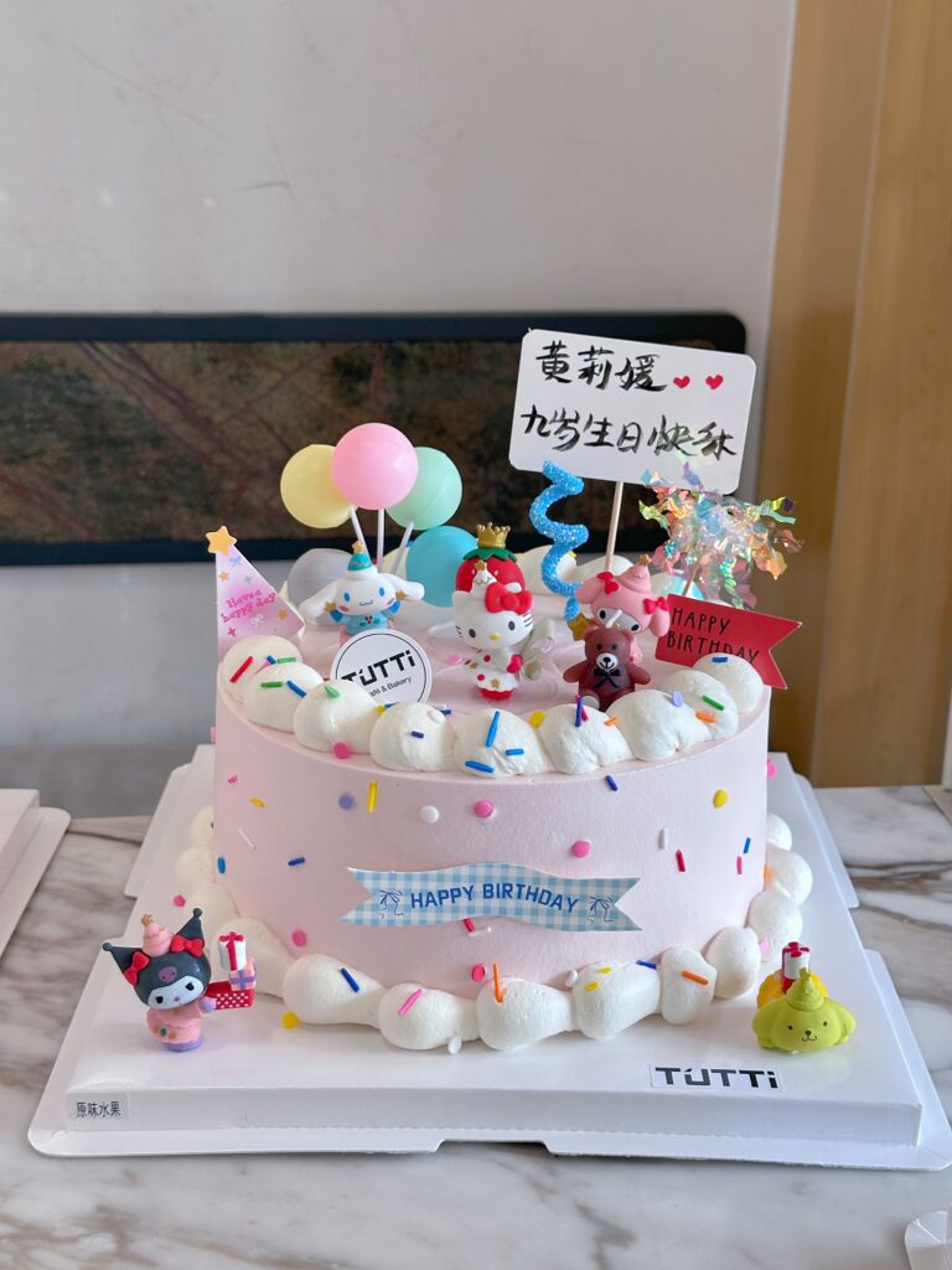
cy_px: 635
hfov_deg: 30.3
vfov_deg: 39.7
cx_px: 476
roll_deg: -0.7
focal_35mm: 48
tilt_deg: -20.1
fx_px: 1760
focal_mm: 6.86
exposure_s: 1/50
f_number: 1.78
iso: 64
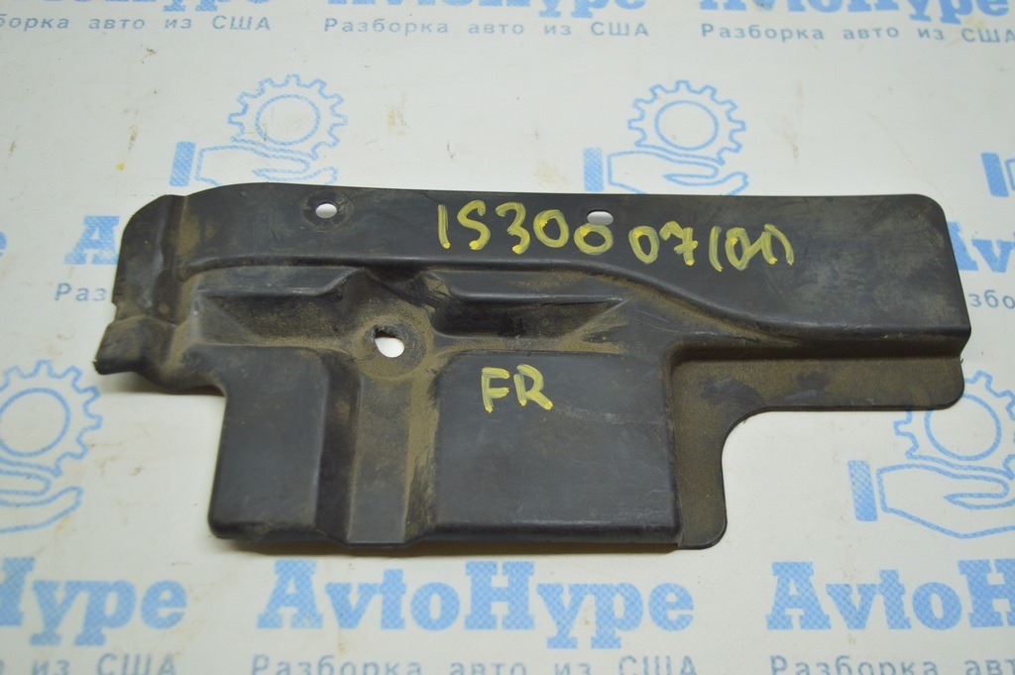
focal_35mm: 40
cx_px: 508
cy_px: 338
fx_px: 1141
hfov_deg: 48.0
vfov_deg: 33.0
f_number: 4
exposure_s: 1/60
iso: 400
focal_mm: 27
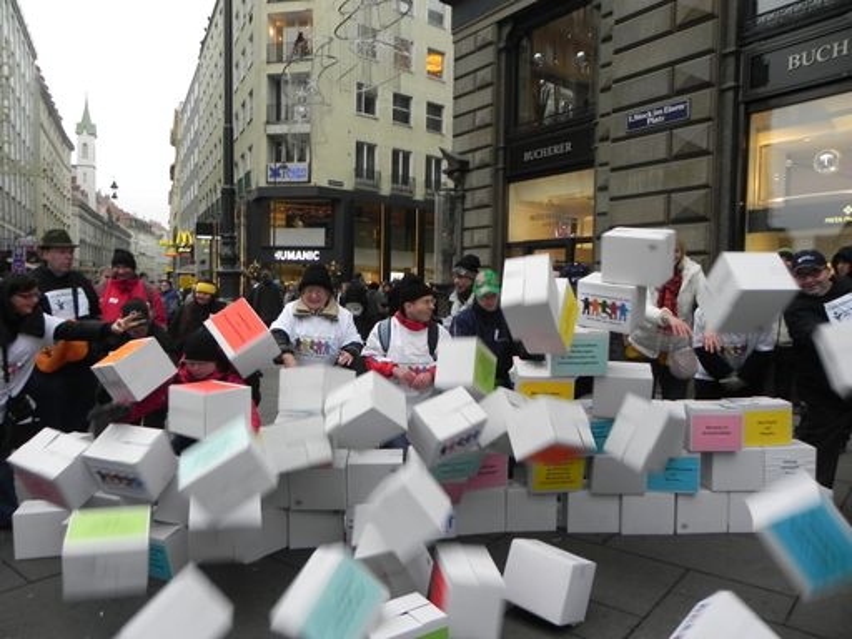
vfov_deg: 53.1
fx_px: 640
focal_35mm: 26
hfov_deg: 67.3
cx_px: 426
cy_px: 320
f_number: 3.2
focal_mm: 4.6
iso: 160
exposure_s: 1/57.4
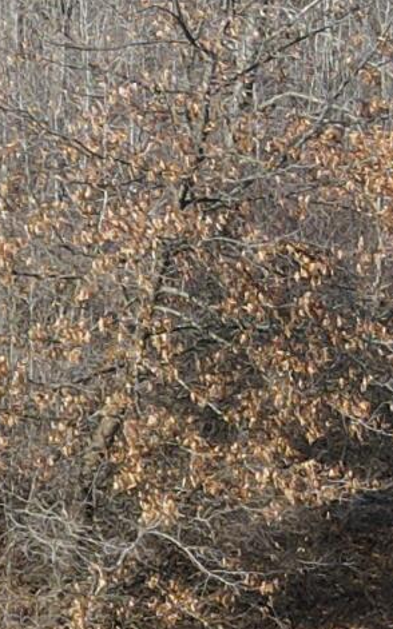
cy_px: 495
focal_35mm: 162
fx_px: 2779
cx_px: -341
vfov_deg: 12.9
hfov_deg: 7.8
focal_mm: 4.5
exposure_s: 1/350
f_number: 2.8
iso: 100
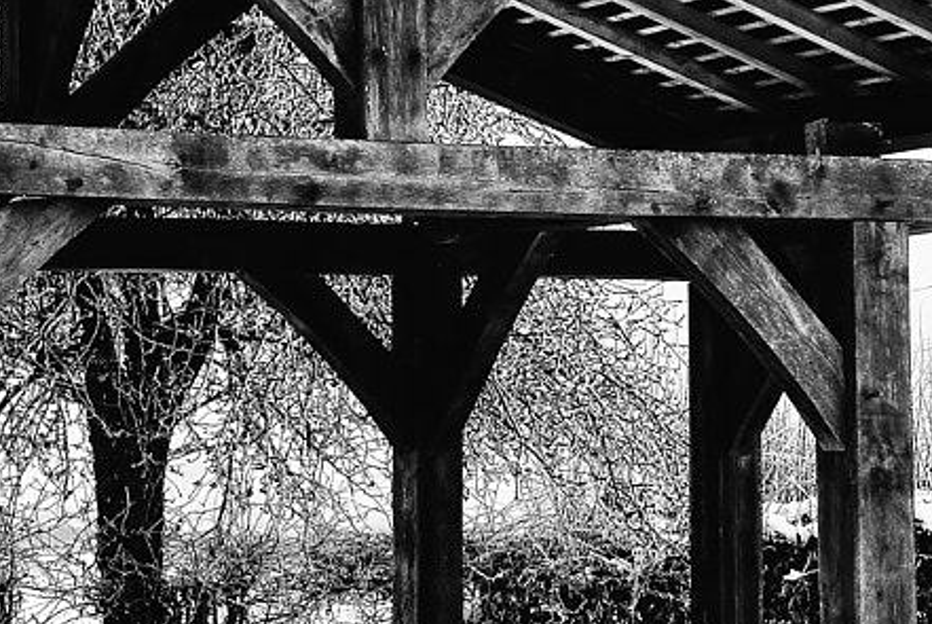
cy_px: 245
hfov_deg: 17.2
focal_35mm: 116
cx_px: -25
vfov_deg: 11.8
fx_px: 3006
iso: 640
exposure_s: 1/320
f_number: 9
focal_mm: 32
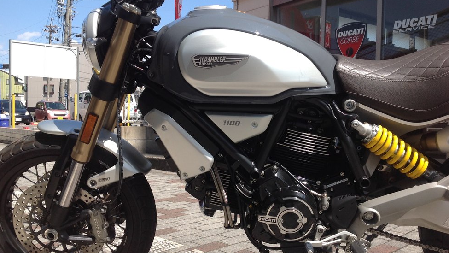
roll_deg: -1.3
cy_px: 136
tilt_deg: -2.6
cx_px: 225
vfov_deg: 30.4
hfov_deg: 51.6
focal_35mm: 39
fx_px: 464
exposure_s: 1/1080
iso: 50
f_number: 2.4
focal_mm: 4.28
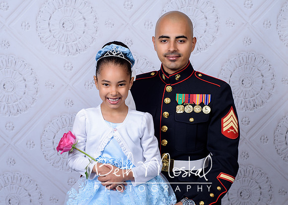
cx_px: 154
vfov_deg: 21.3
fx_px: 545
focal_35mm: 67
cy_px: 114
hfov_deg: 29.6
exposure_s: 1/200
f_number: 5.6
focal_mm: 50
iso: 100
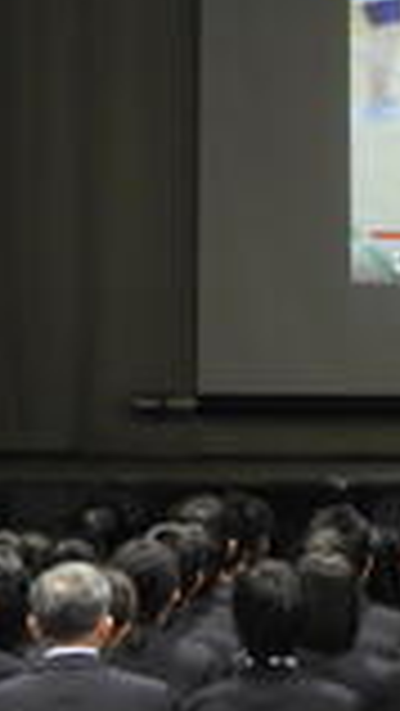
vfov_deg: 5.8
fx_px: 7026
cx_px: 634
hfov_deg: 3.2
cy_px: 135
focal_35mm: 373
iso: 640
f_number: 5
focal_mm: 24.2
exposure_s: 1/15
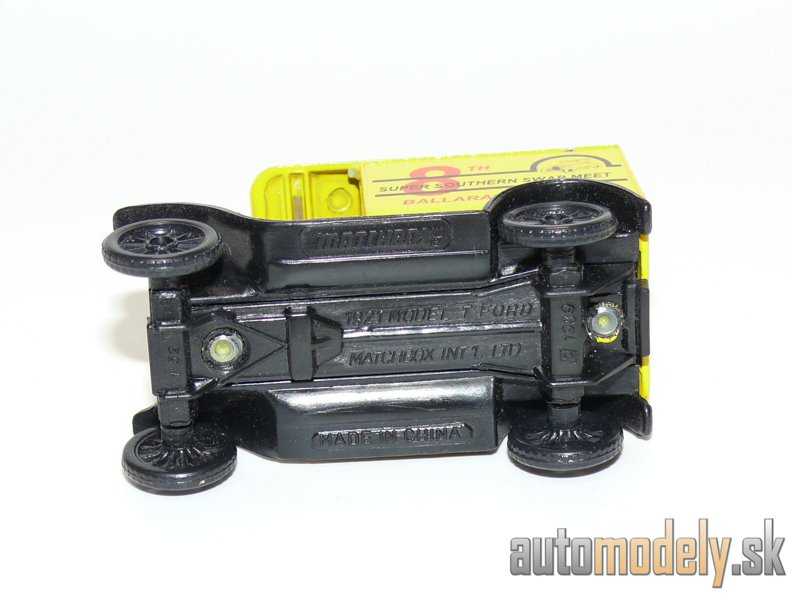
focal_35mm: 95
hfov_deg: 20.7
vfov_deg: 15.6
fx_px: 2174
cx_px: 396
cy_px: 297
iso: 100
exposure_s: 1/30
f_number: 4
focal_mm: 12.9
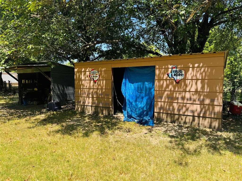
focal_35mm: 24
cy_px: 90
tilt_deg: -4.0
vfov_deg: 56.8
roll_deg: +0.2
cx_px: 121
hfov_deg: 71.6
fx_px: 168
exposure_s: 1/1767
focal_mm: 6.76
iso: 80
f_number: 1.78
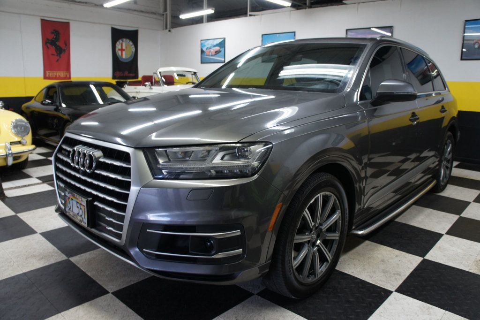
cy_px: 160
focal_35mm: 27
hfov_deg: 67.4
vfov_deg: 47.9
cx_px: 240
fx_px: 360
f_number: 3.5
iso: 250
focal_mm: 18
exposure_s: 1/30
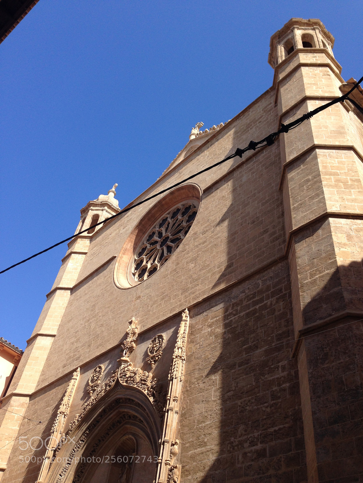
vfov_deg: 55.4
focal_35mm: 33
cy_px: 242
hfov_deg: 42.9
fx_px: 461
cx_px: 182
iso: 50
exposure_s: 1/919
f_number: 2.4
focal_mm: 4.12
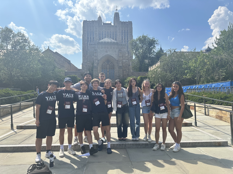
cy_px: 87
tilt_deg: +2.5
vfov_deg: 56.8
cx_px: 116
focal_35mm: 24
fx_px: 162
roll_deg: +0.5
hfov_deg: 71.6
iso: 80
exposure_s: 1/3247
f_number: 1.78
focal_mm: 6.86
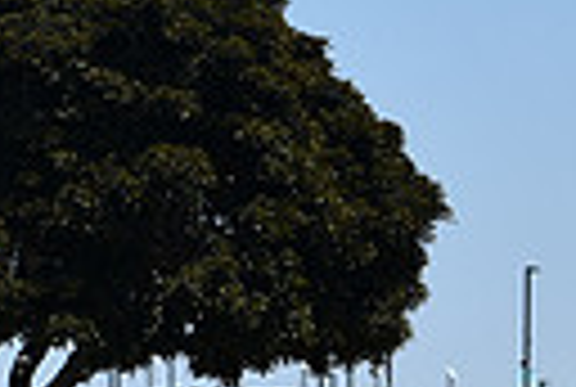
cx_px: 1274
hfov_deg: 4.3
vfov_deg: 2.9
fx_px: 7602
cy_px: 754
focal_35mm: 474
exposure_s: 1/500
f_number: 8
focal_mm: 70
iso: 110
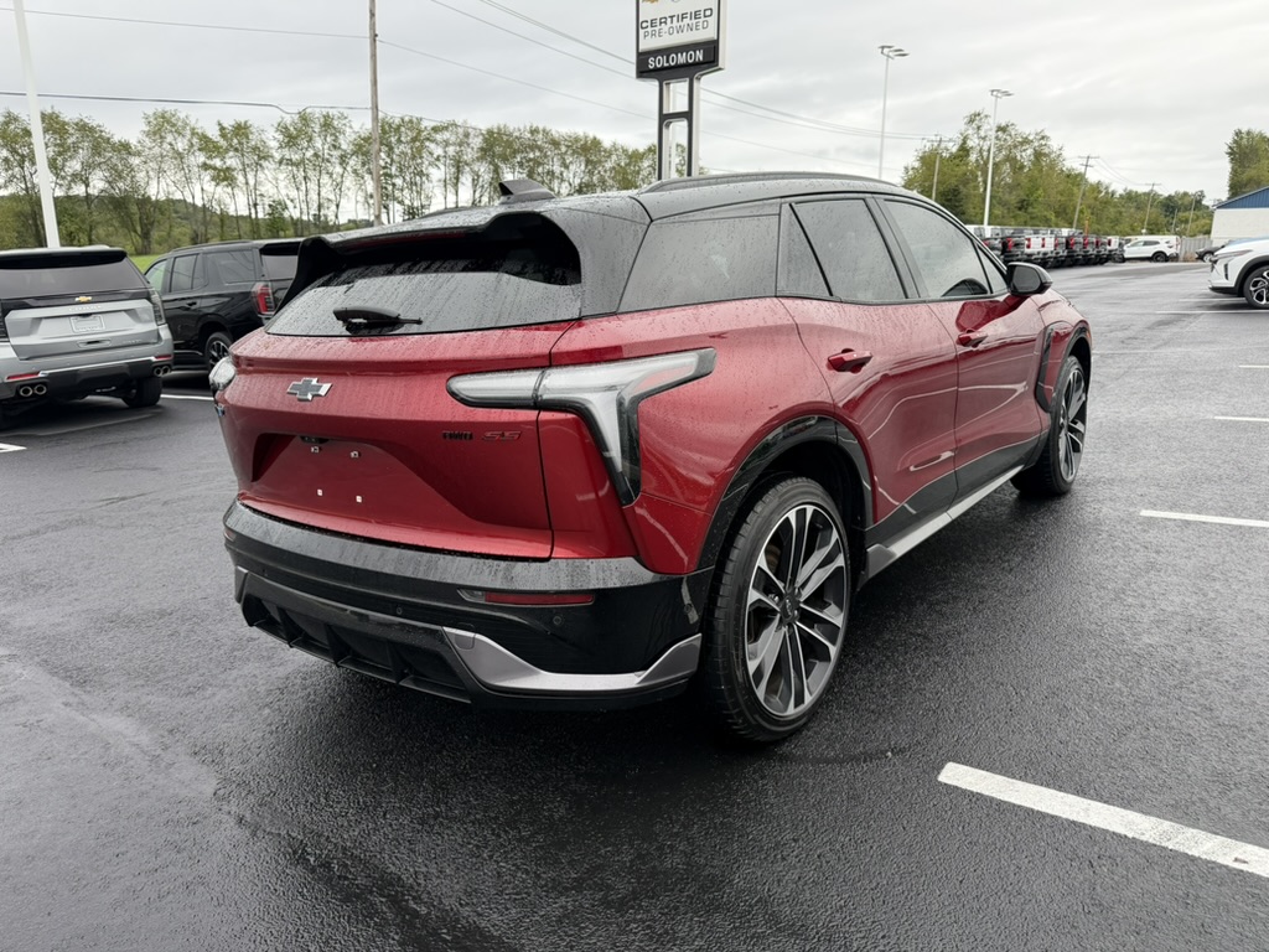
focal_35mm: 24
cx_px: 634
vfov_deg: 56.8
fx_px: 880
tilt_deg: -12.6
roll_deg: +0.7
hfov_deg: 71.6
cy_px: 476
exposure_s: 1/435
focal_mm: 6.76
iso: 100
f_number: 1.78
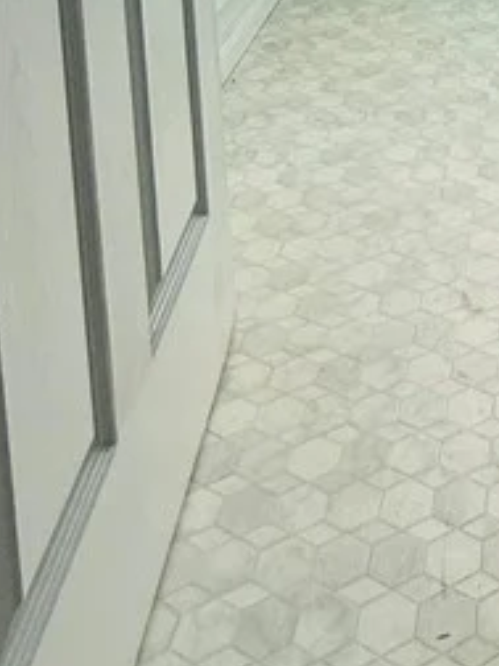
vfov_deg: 26.5
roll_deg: +0.0
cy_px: -278
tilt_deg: -5.5
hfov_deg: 23.7
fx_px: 1096
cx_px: 581
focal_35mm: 57
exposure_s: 1/99
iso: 64
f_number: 2.2
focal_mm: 2.22
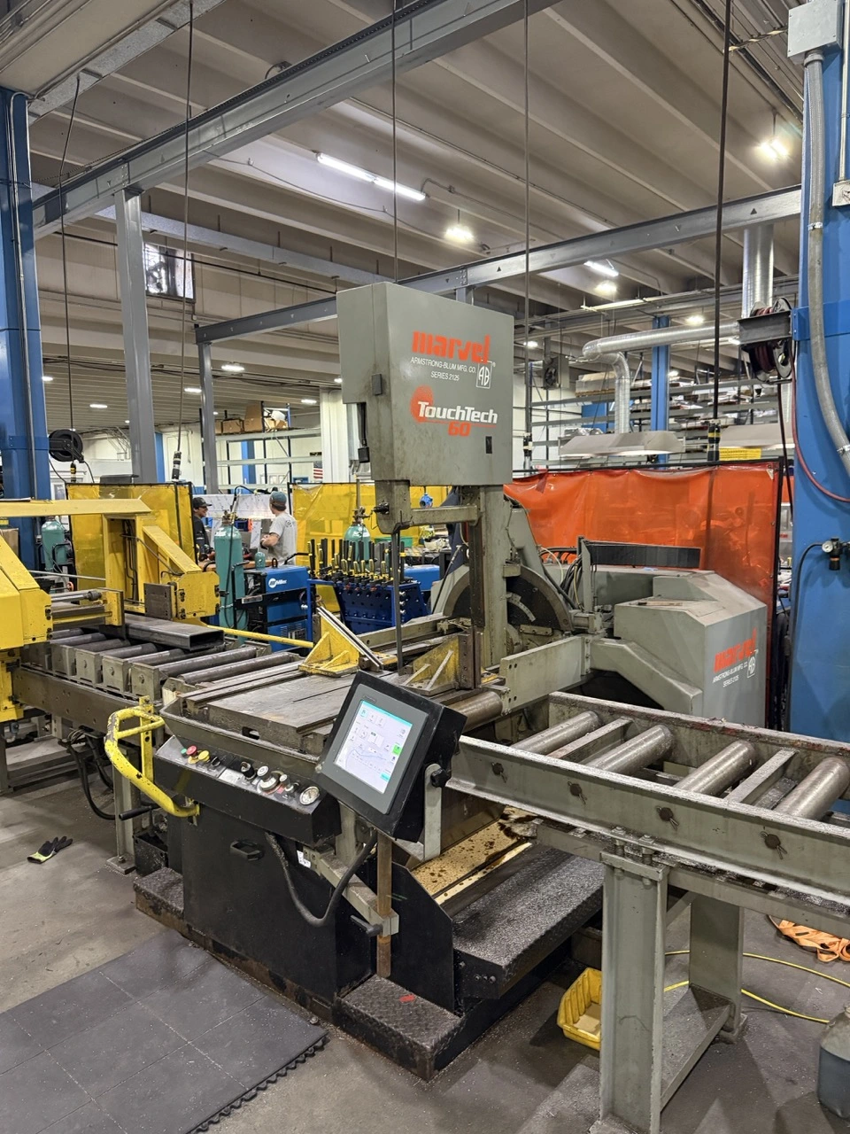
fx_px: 786
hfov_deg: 56.8
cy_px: 567
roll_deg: +0.6
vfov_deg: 71.6
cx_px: 425
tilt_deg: -5.4
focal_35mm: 24
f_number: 1.78
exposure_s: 1/60
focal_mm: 6.76
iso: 500
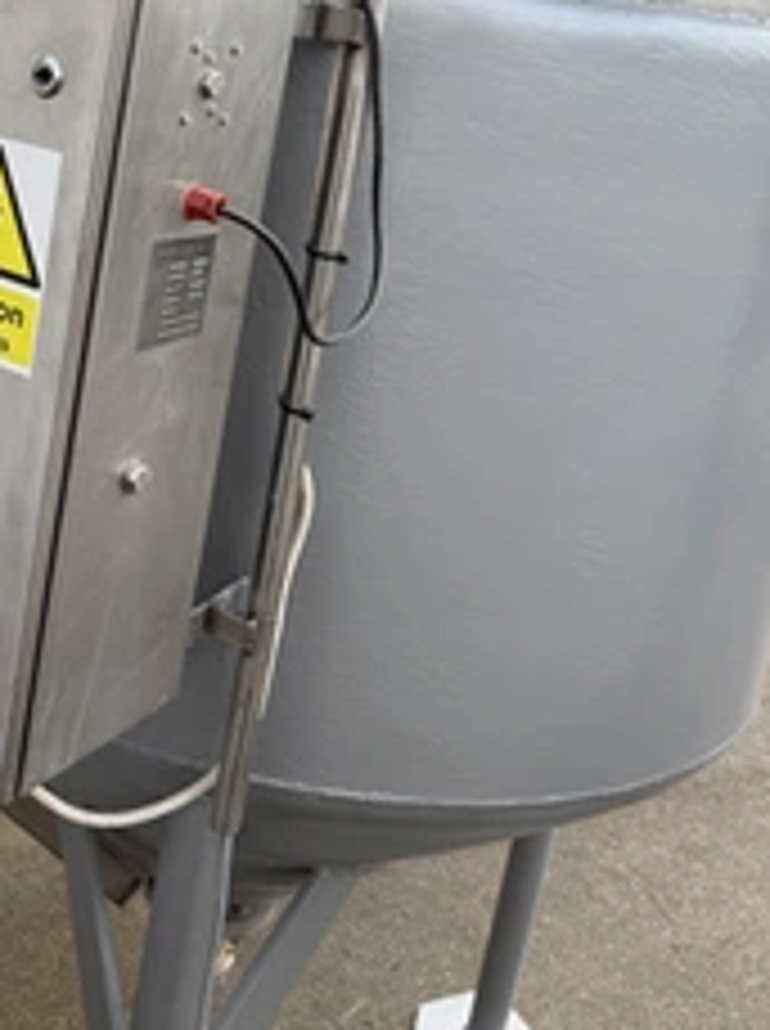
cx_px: 131
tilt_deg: -12.2
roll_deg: -5.3
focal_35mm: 42
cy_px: 229
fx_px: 1249
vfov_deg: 43.1
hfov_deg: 33.1
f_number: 1.78
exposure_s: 1/507
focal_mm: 6.76
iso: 100
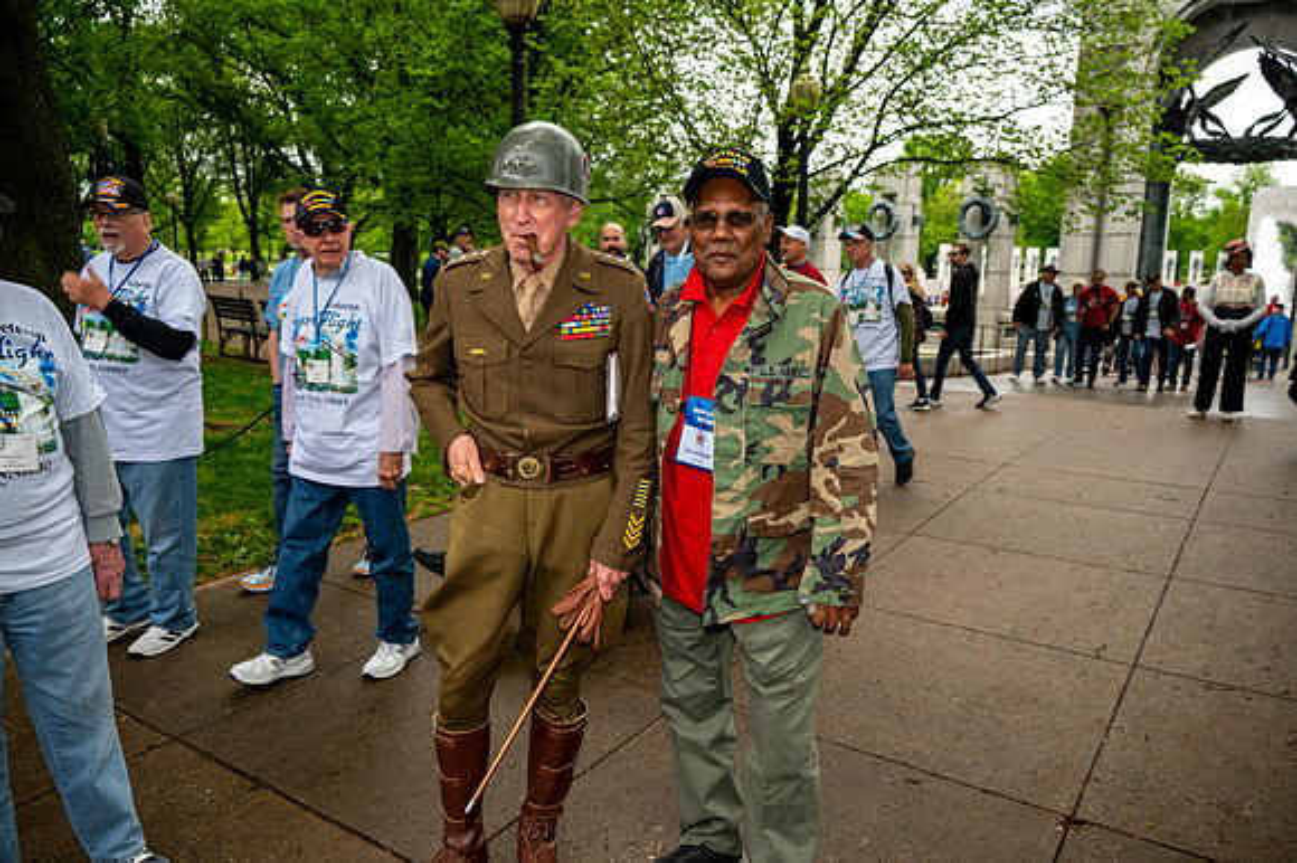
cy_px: 432
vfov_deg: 48.7
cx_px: 648
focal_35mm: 26
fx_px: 954
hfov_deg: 68.4
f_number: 4.2
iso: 100
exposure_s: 1/60
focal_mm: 26.5
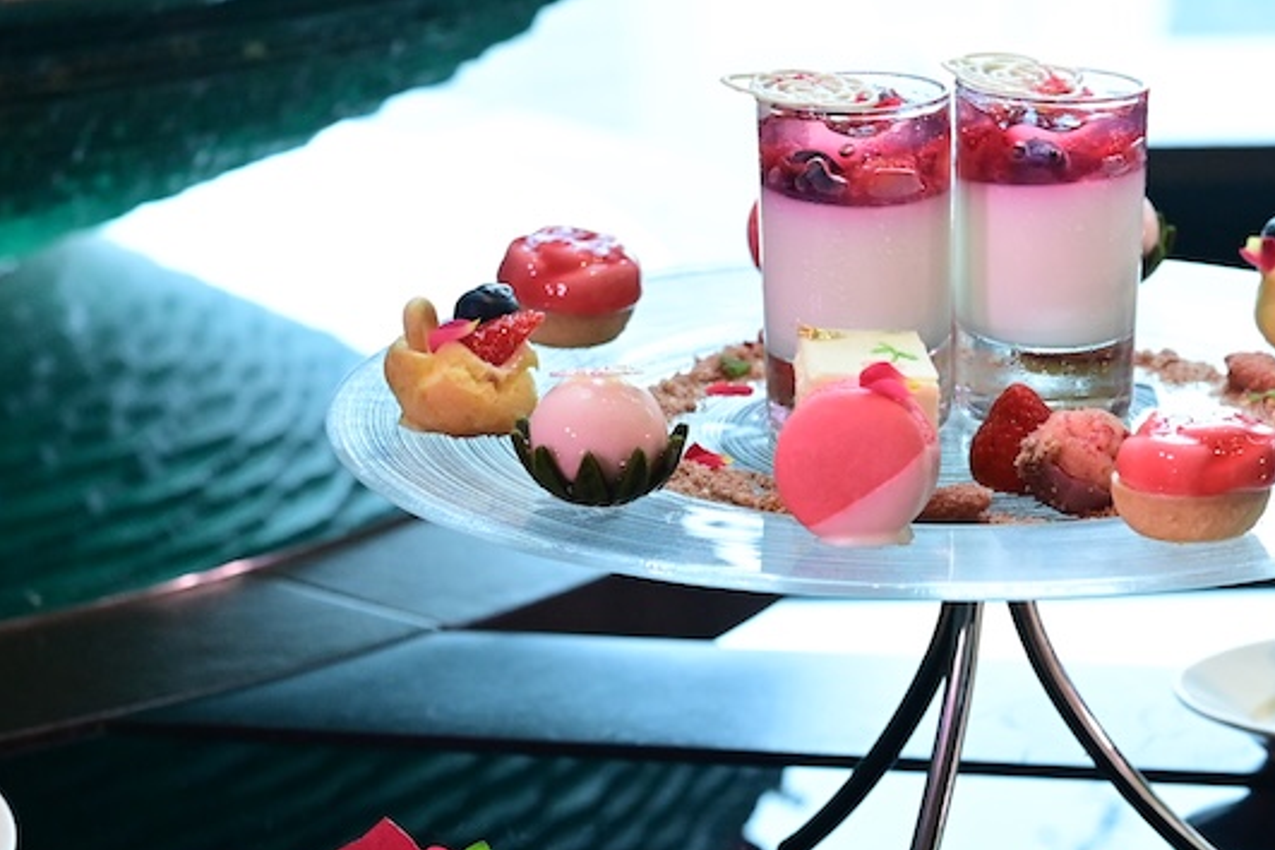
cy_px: 683
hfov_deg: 17.9
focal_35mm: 113
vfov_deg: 12.1
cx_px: 1100
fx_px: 4002
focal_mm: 60
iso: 6400
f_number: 5.6
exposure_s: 1/320
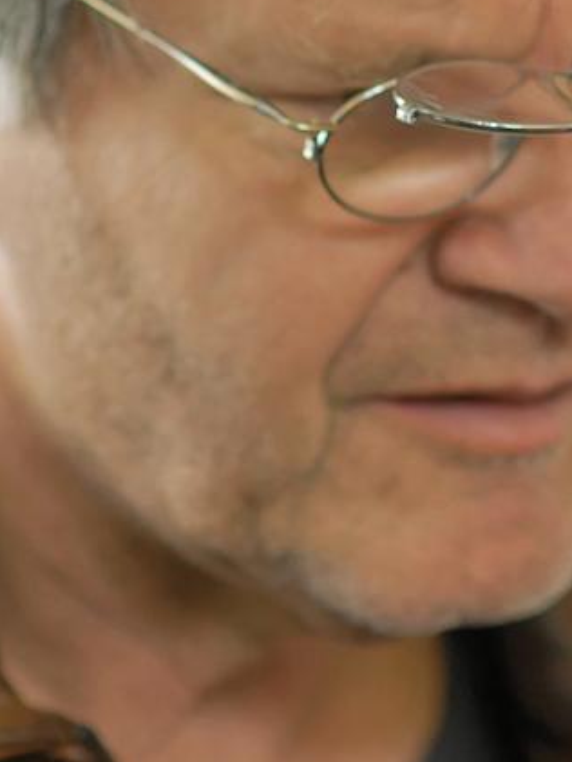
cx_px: 334
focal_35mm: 484
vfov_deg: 4.1
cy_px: 141
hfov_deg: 3.1
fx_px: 10662
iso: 400
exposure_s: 1/80
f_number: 2
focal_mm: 135
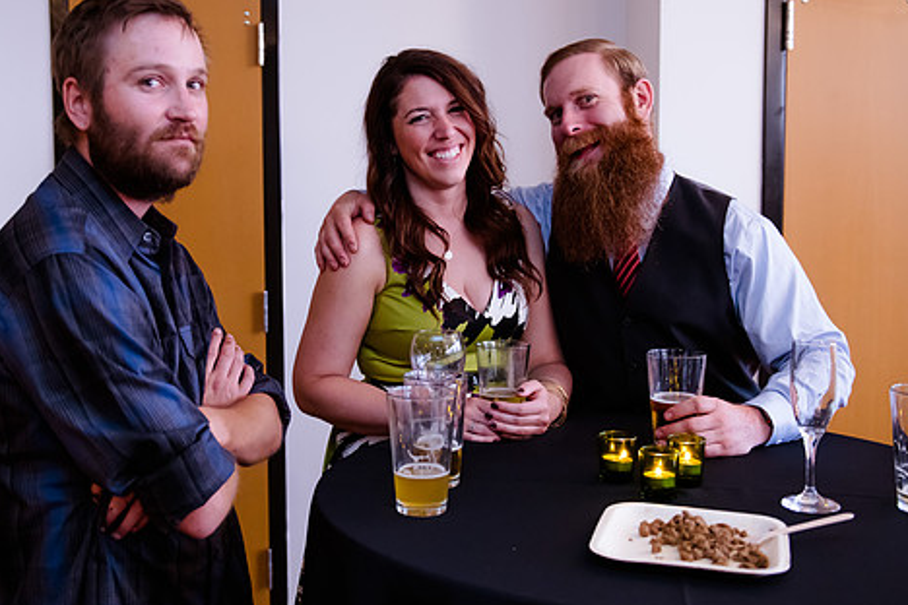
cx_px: 373
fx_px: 1110
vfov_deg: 30.4
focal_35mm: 44
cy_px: 249
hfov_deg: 44.3
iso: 3200
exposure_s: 1/100
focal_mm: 32
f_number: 3.2
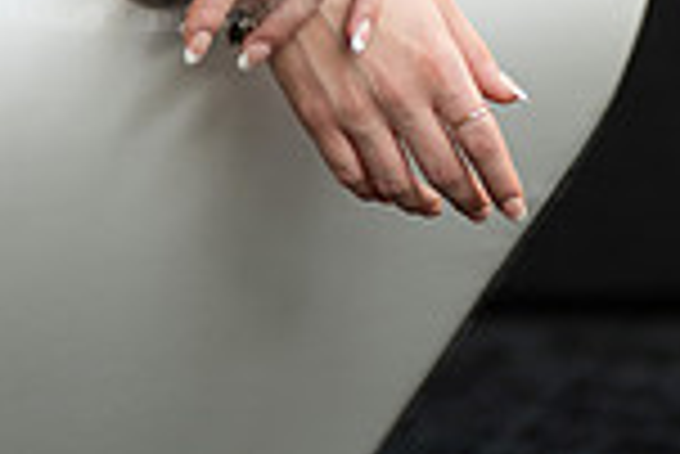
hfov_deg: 8.1
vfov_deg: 5.3
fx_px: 4783
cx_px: 95
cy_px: -553
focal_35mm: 253
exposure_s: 1/500
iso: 250
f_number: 1.2
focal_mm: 85
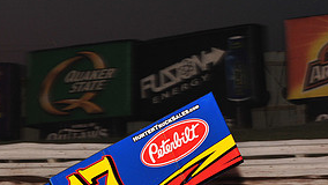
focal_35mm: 197
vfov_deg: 6.1
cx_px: 77
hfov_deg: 10.9
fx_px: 1714
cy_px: 206
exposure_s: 1/320
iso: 1000
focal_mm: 92
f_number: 7.1
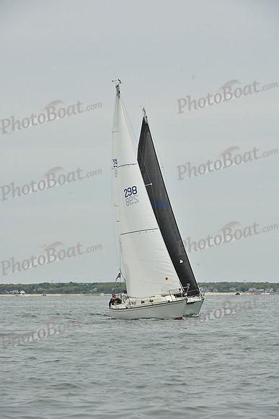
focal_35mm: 200
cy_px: 210
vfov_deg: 10.3
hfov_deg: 6.9
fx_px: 2323
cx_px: 140
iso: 320
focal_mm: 200
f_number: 13
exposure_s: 1/800
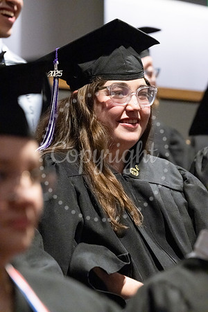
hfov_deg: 8.3
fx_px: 1430
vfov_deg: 12.5
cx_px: 104
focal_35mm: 165
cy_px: 156
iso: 20000
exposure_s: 1/400
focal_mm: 165
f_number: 5.6
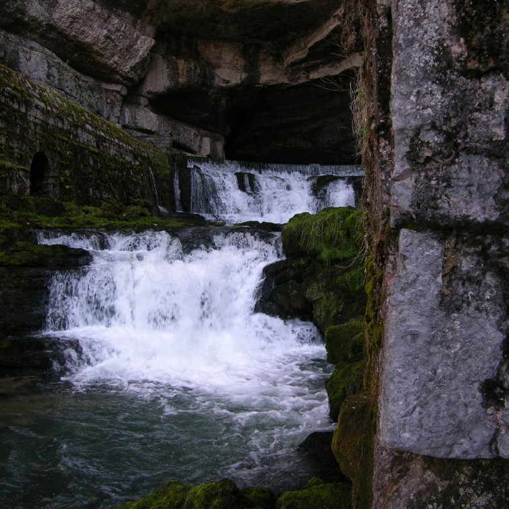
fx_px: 699
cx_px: 237
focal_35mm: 42
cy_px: 257
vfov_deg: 40.0
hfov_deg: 40.0
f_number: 3.2
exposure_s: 1/60.3
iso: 50
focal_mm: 8.9
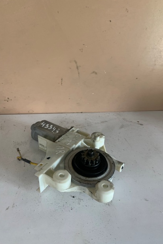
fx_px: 190
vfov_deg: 65.5
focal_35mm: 28
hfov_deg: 46.4
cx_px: 78
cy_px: 121
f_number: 1.8
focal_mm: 4.25
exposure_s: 1/60
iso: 320
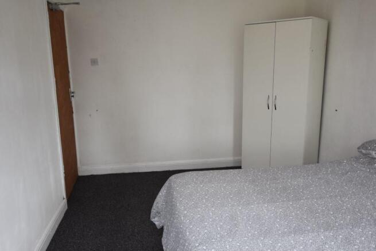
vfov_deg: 43.6
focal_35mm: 30
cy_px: 126
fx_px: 313
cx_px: 188
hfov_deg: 61.9
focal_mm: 20
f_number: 4.5
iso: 800
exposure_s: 1/160
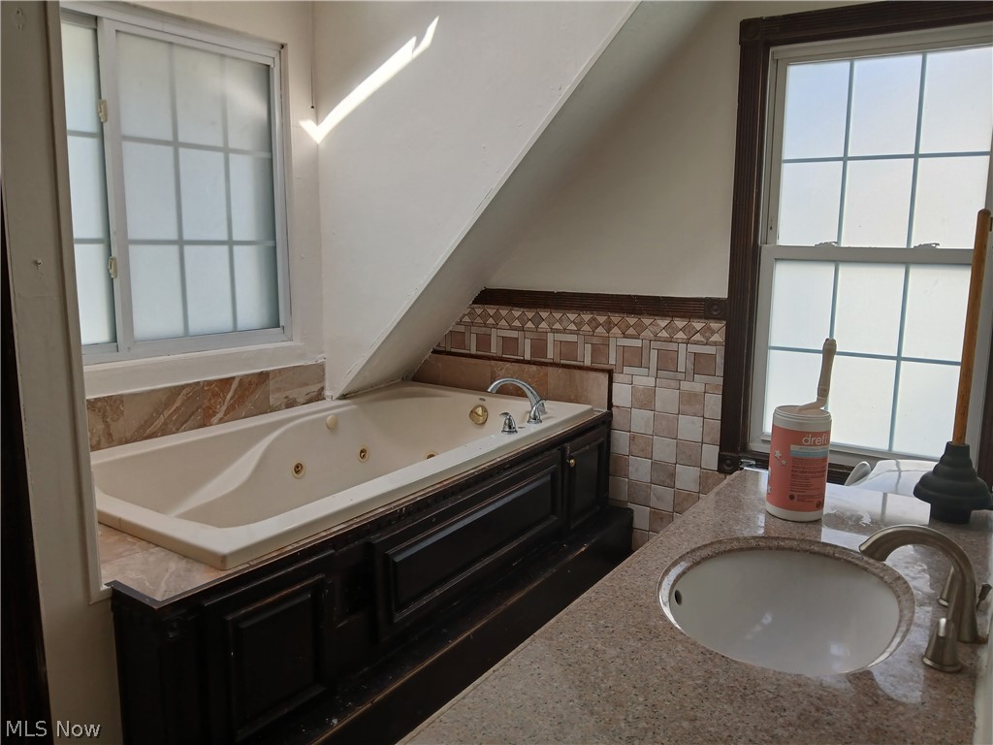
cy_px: 372
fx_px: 746
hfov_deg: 67.3
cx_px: 496
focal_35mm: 26
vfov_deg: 53.1
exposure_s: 1/120
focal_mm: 3.98
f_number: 1.8
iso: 40
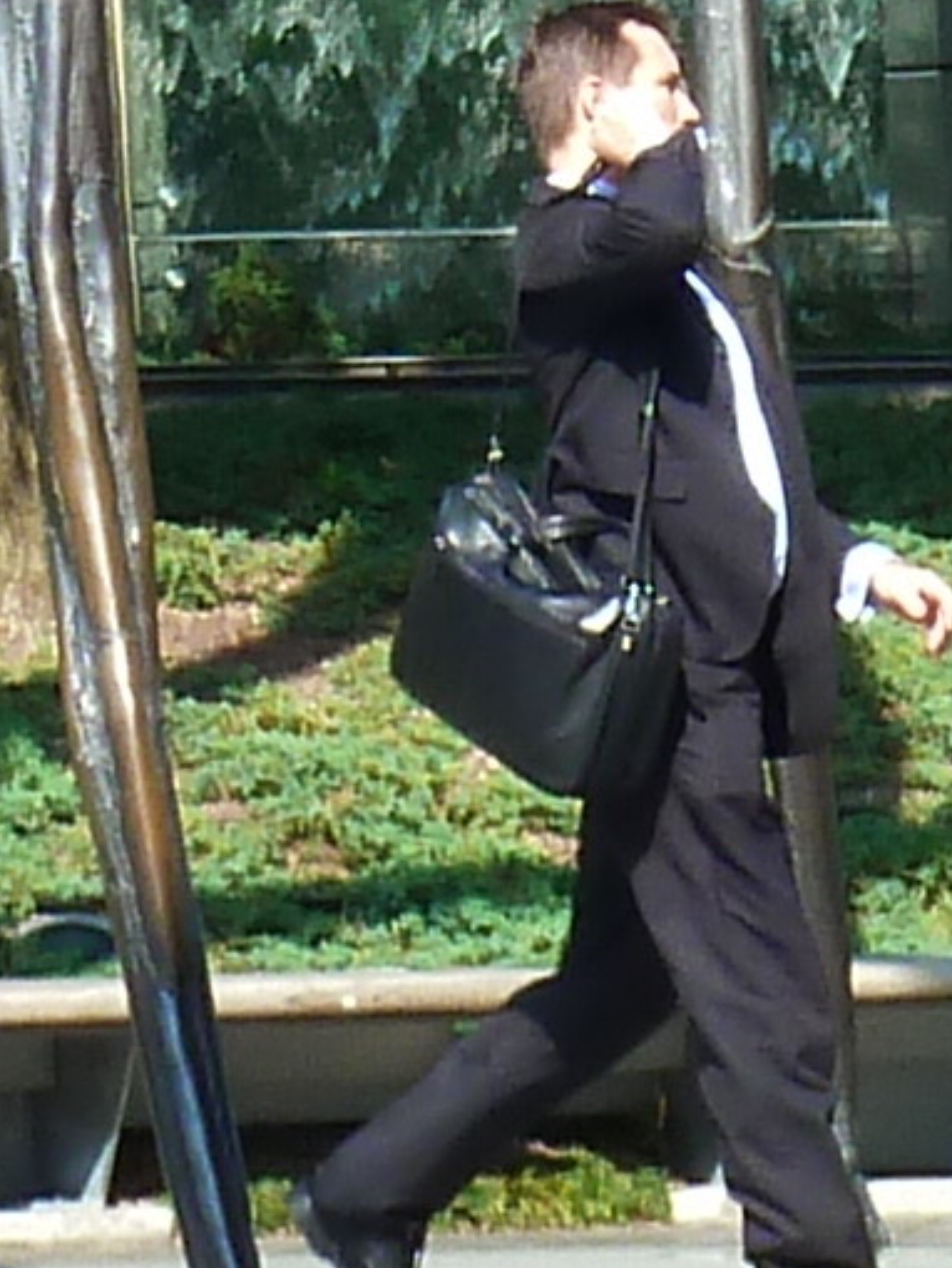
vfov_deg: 2.4
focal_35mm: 815
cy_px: -1753
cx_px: -1049
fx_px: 29860
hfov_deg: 1.8
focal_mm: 17
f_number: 4.3
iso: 80
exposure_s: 1/160
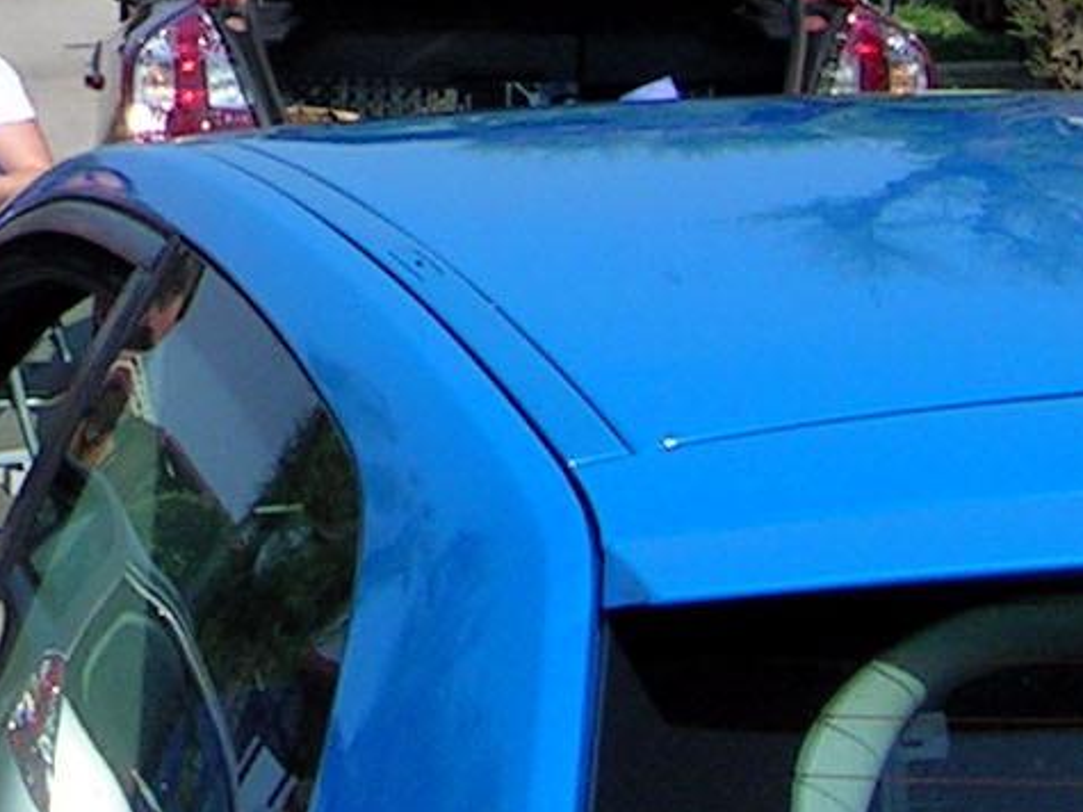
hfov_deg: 12.6
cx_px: -349
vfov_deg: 9.6
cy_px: -312
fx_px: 4723
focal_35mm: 151
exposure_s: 1/534
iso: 50
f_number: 4.8
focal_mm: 5.4
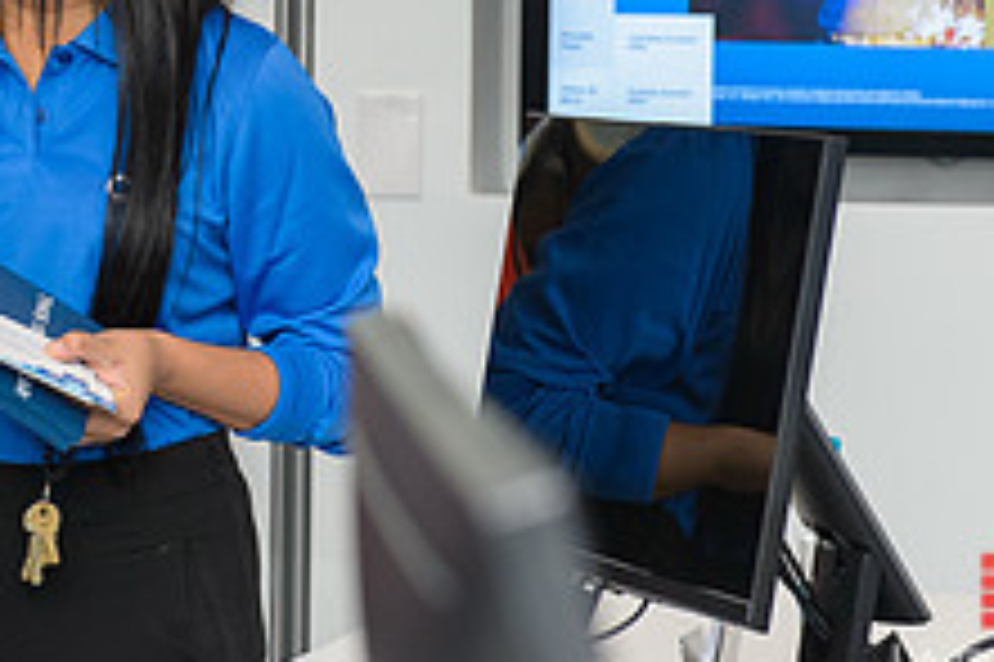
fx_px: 5077
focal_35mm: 184
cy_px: -81
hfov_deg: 11.1
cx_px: -4
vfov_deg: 7.4
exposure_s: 1/160
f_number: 4.5
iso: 800
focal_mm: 70
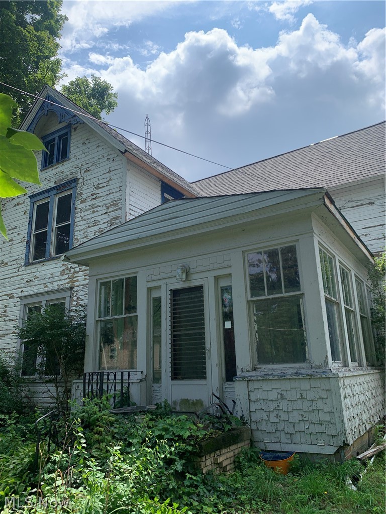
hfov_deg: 53.1
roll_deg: +1.2
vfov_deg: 67.3
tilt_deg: +17.7
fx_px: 387
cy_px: 257
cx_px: 193
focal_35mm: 26
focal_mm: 4.25
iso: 25
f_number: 1.8
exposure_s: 1/1992
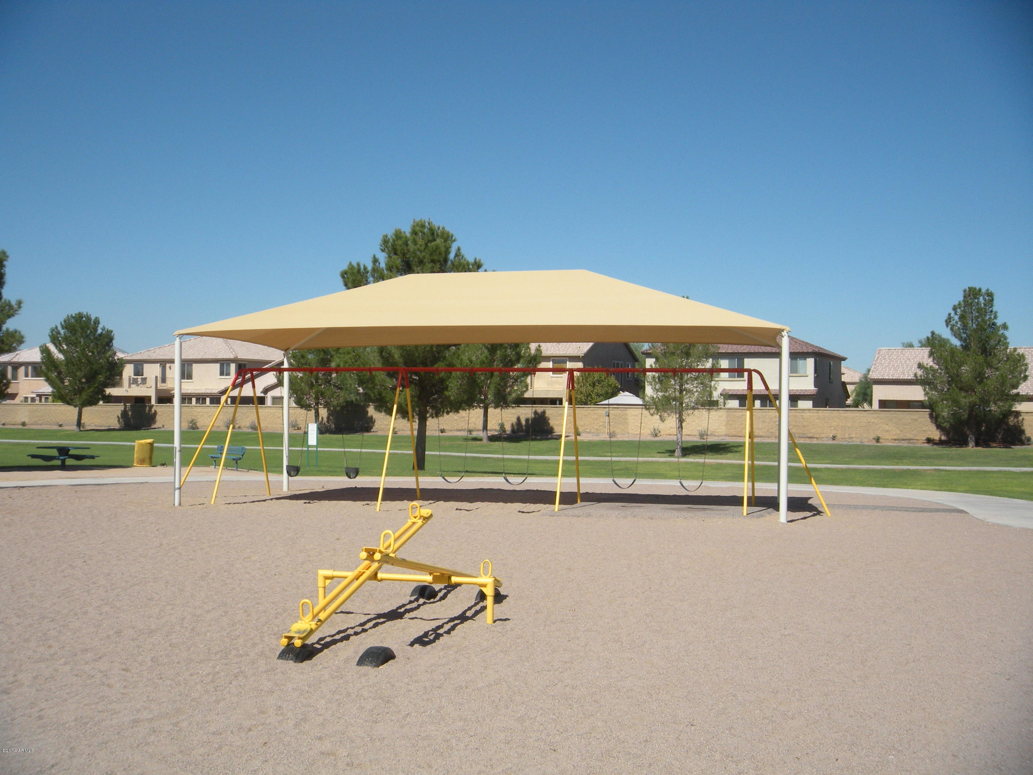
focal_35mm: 44
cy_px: 388
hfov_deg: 42.9
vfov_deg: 32.9
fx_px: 1313
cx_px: 516
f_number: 7.1
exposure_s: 1/423
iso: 89
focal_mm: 7.4
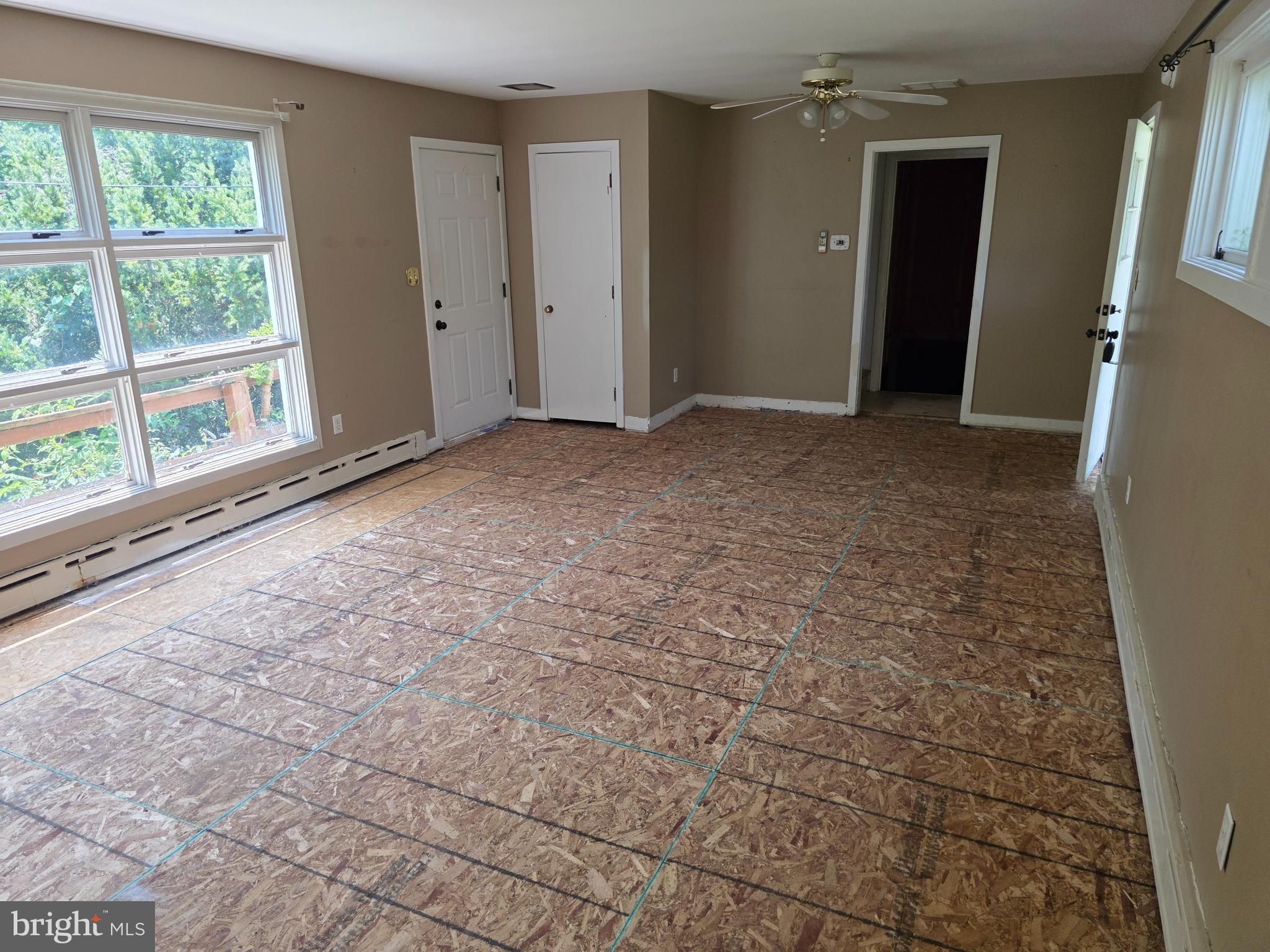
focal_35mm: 23
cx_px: 635
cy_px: 476
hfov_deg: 73.9
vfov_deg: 58.9
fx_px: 844
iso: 64
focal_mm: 6.3
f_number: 1.7
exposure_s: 1/180
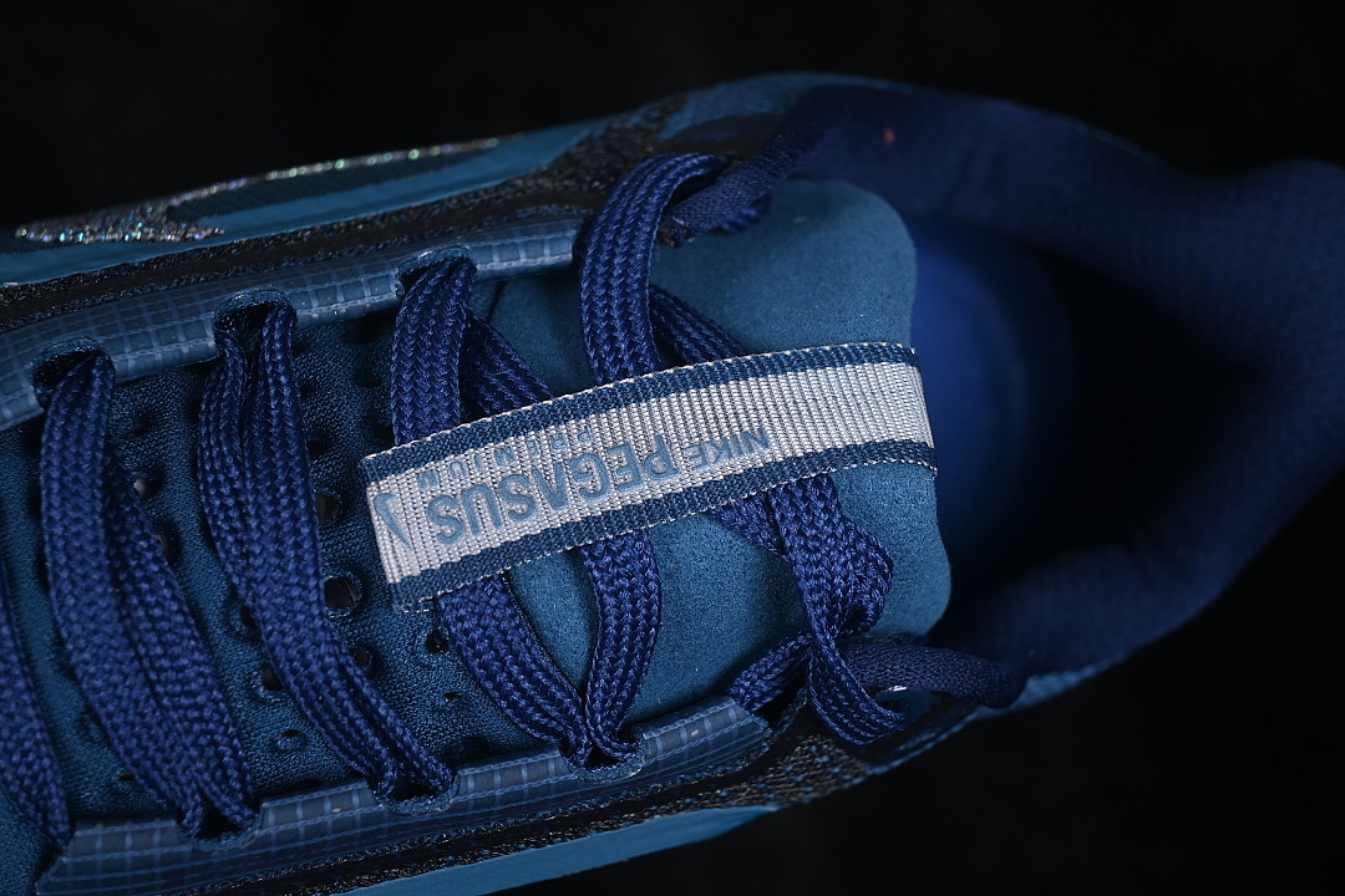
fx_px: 2802
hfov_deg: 27.0
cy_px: 448
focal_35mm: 75
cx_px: 672
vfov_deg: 18.2
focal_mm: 50
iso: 160
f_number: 6.3
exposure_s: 1/60
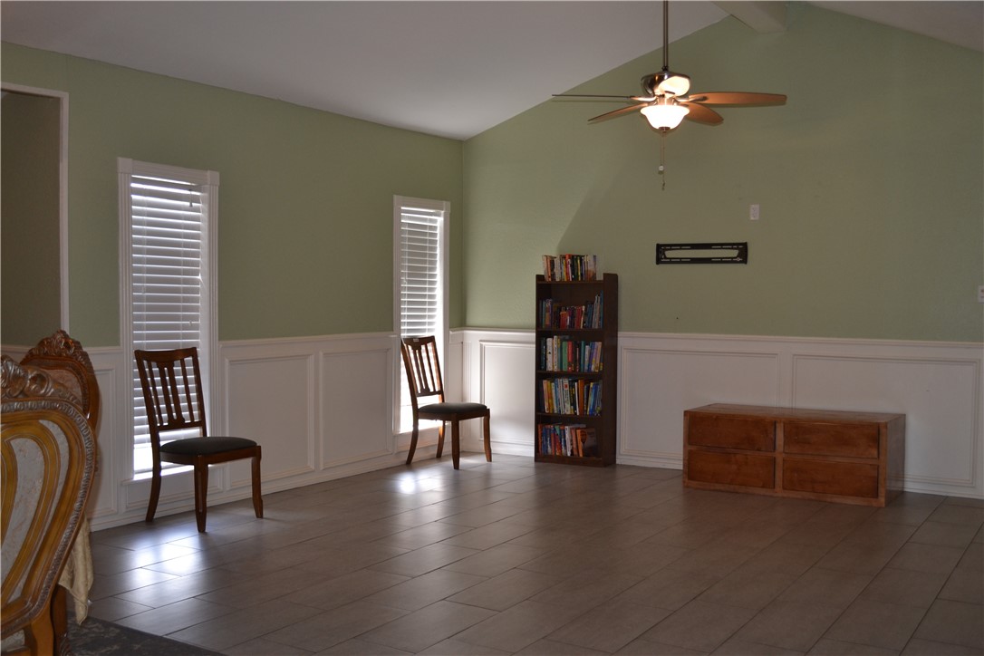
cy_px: 328
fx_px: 984
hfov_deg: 53.1
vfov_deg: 36.9
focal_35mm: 36
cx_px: 492
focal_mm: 24
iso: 400
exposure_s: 1/60
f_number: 4
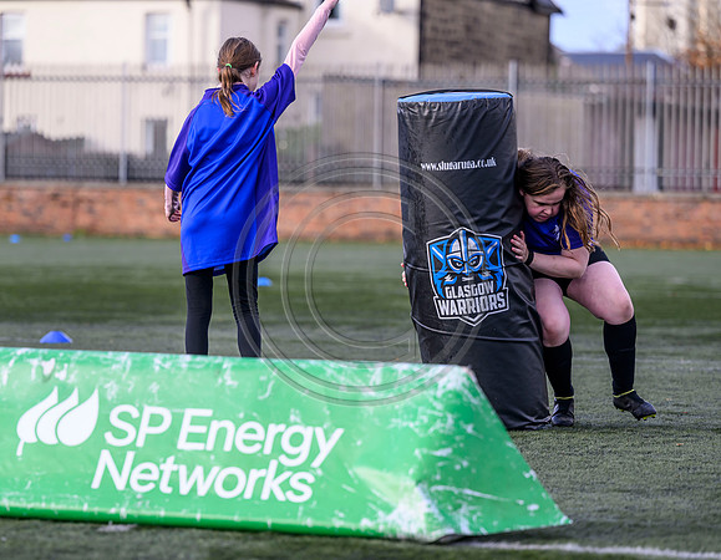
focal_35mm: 153
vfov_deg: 9.9
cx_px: 361
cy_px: 310
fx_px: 3235
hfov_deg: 12.7
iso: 500
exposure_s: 1/1250
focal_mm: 125
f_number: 3.2
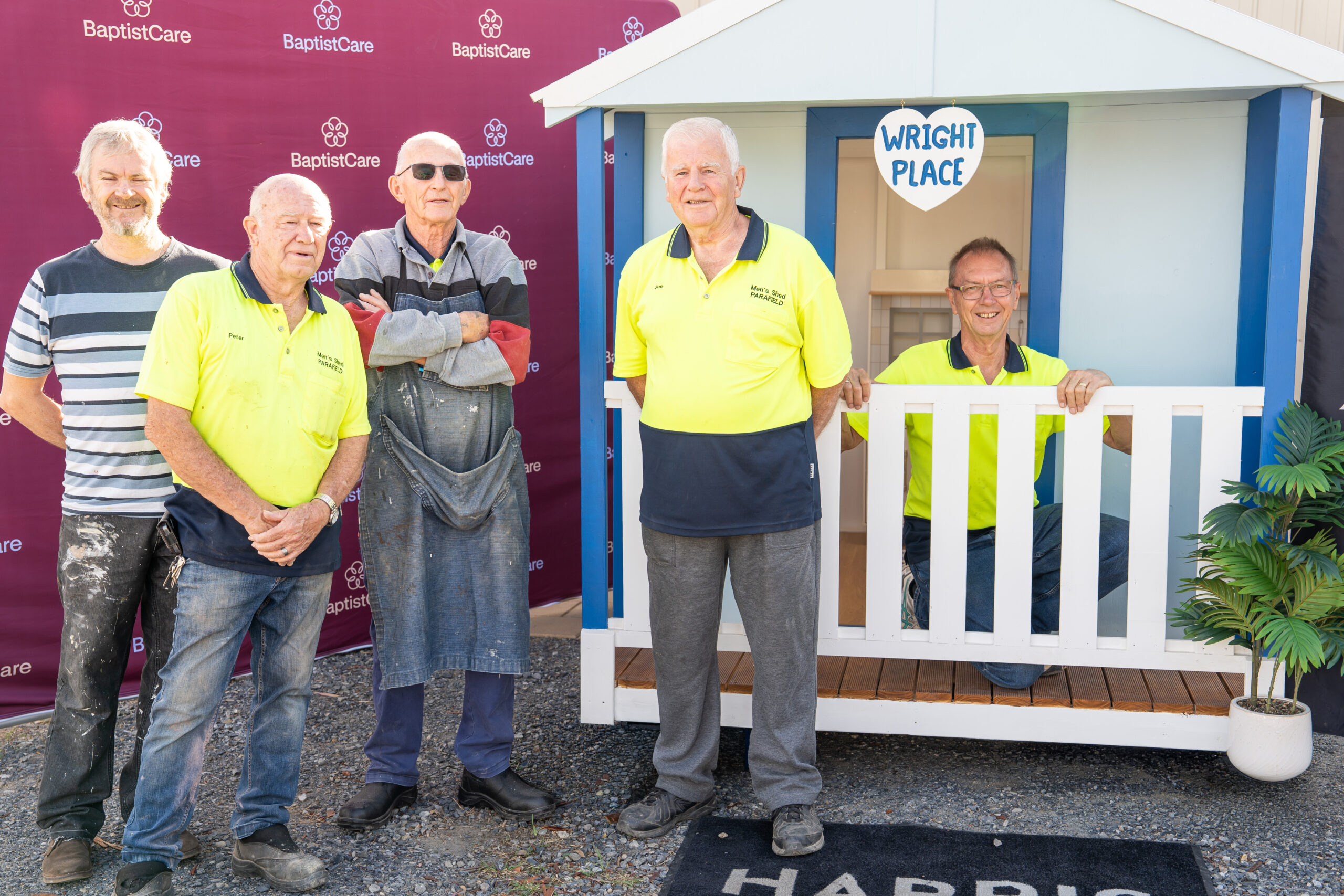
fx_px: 1680
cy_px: 448
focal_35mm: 45
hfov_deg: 43.6
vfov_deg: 29.9
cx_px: 672
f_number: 5
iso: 100
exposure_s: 1/100
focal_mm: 45
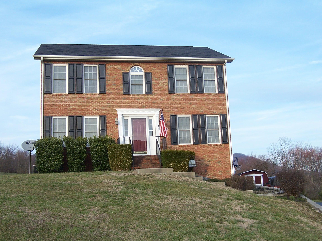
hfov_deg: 38.9
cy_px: 120
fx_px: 456
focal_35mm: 49
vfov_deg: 29.7
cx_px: 161
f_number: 4
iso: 80
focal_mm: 8.2
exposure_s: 1/180
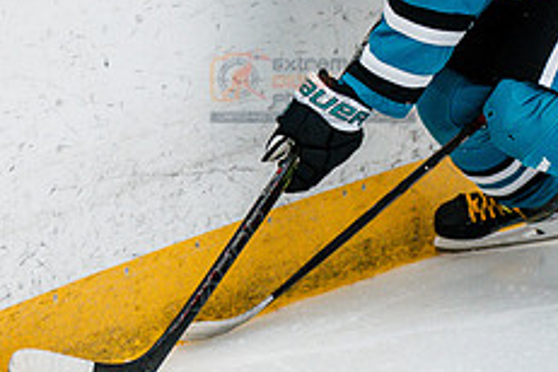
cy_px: 104
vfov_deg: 3.2
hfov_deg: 4.9
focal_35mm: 423
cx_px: 171
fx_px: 6556
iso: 1250
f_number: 3.2
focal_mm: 140
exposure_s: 1/3200
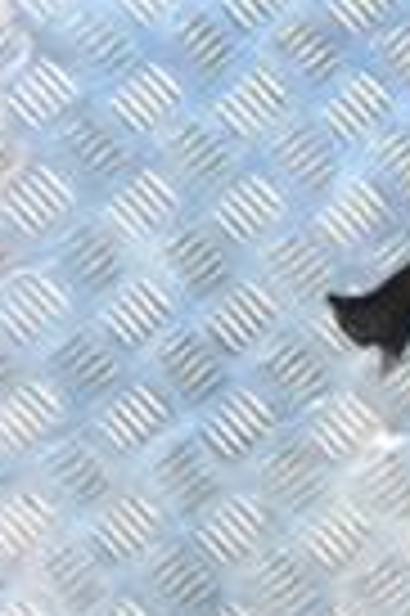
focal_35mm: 210
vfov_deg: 9.8
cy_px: 567
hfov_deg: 6.1
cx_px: 1176
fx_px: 3596
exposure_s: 1/30
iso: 1250
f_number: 4.8
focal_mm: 32
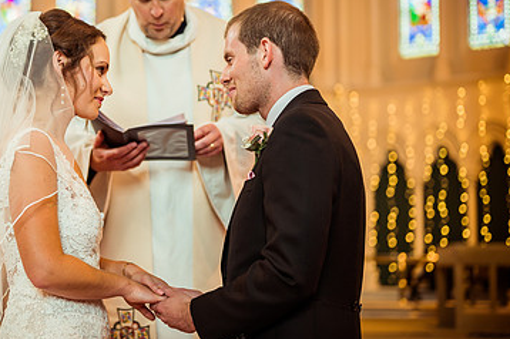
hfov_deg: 24.8
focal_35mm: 81
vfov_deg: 16.8
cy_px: 118
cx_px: 130
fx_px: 1146
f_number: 1.8
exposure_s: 1/160
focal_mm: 50
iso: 400
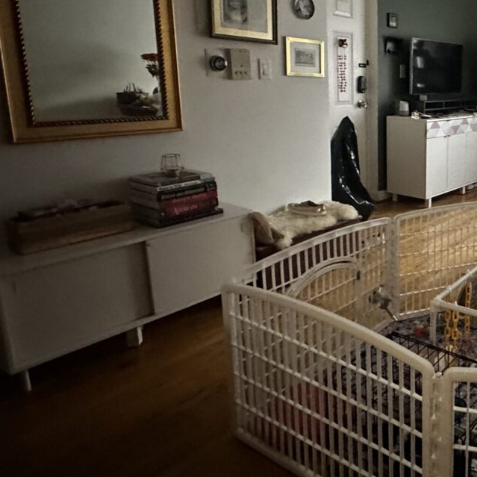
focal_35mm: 31
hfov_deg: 43.0
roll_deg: -3.1
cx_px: 504
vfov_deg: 51.9
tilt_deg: -11.5
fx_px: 483
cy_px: 173
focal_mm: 2.22
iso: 800
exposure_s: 1/40
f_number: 2.2
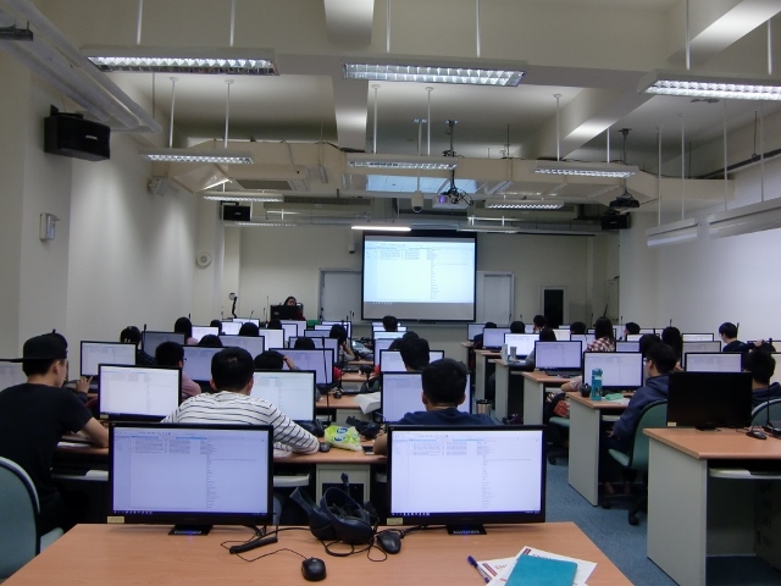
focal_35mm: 28
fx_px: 632
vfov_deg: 49.7
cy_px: 293
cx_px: 390
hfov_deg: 63.4
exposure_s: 1/60
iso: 125
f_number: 2.6
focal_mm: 4.9
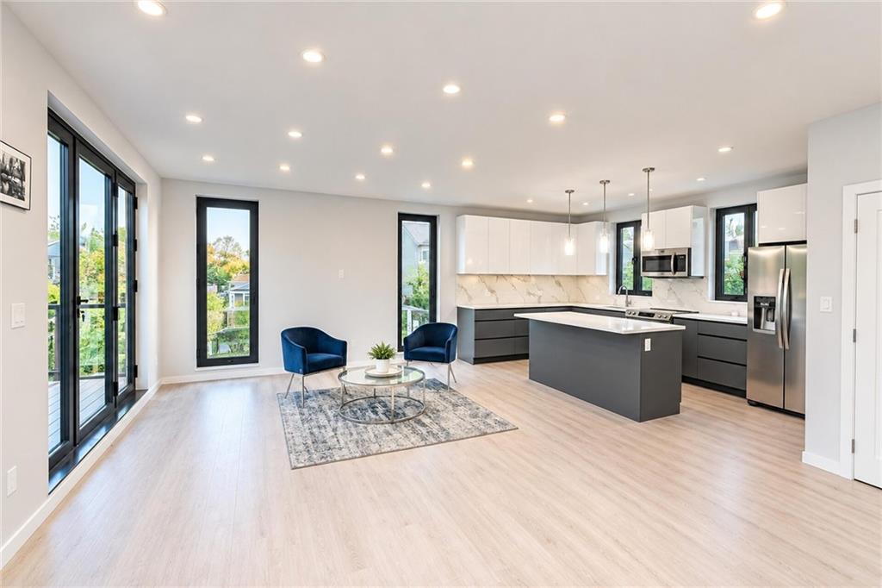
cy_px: 294
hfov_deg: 100.4
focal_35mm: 15
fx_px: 367
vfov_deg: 77.3
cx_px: 441
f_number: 8
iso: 2000
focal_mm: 10
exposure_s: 1/60
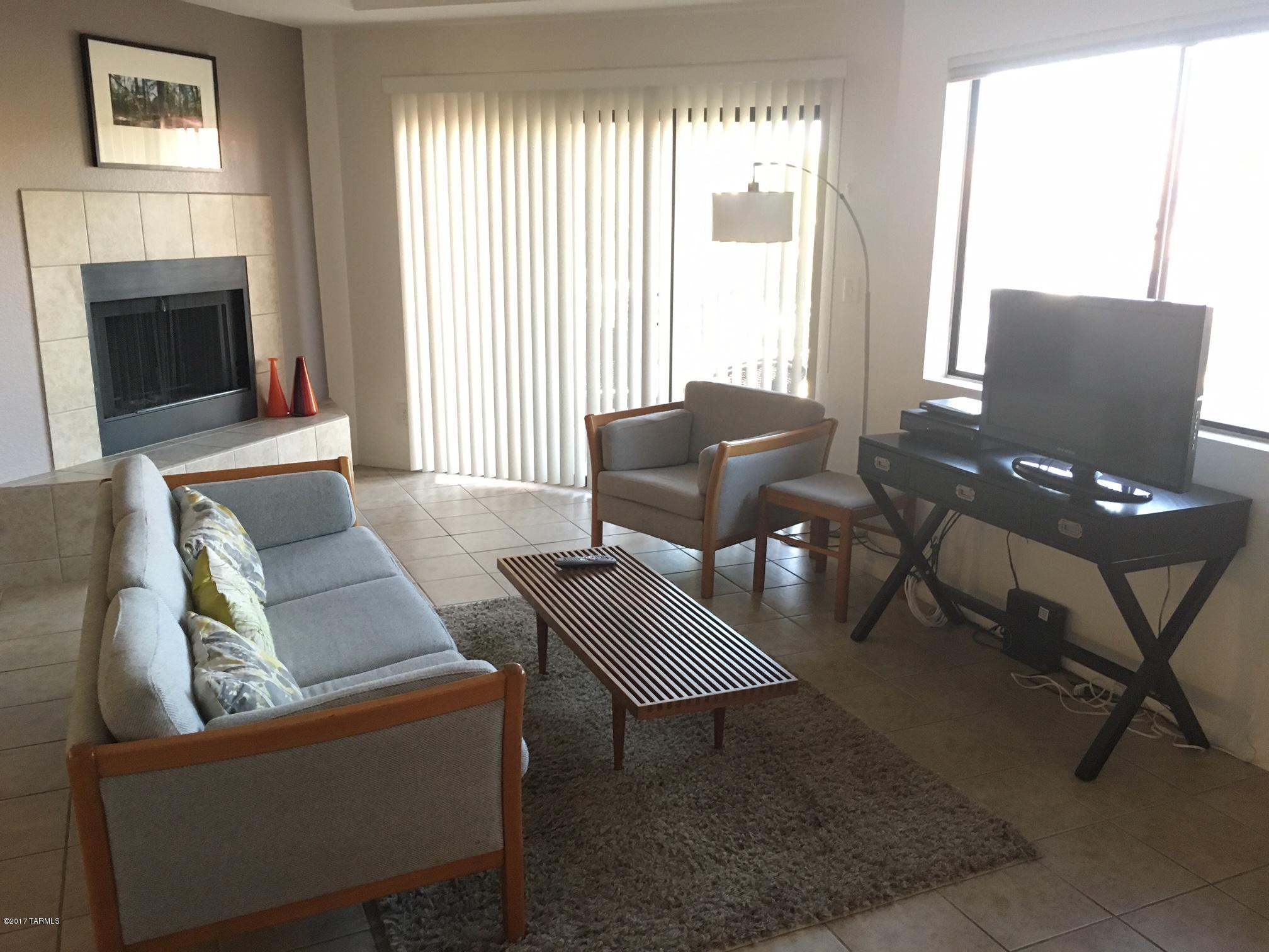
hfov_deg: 61.7
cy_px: 476
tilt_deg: -14.8
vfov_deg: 48.2
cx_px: 634
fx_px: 1063
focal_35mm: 29
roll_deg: +0.4
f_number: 2.2
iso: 200
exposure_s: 1/24
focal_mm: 4.15
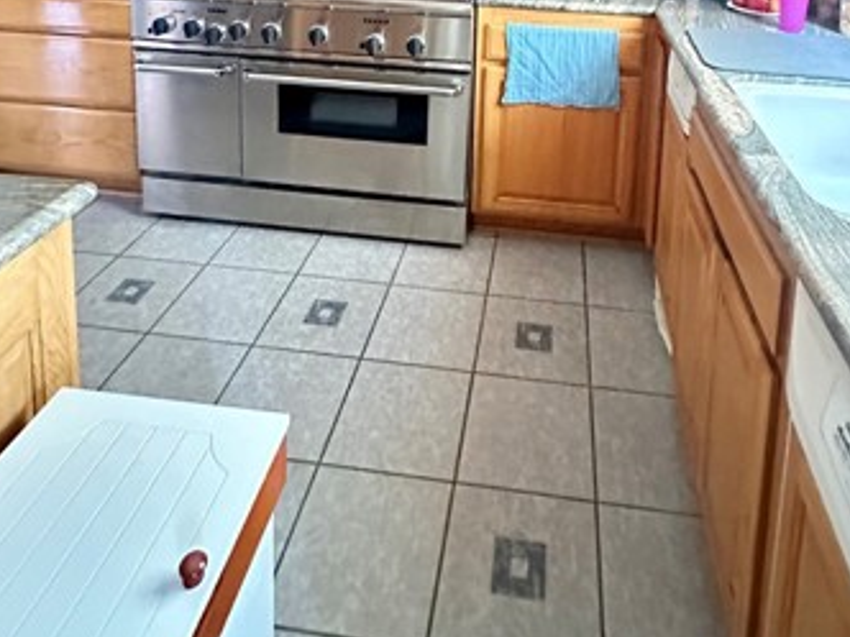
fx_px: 663
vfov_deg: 40.9
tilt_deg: -6.4
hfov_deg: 65.0
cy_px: -69
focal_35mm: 27
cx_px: 492
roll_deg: -2.8
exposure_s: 1/30
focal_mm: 2.22
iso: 2000
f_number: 2.2
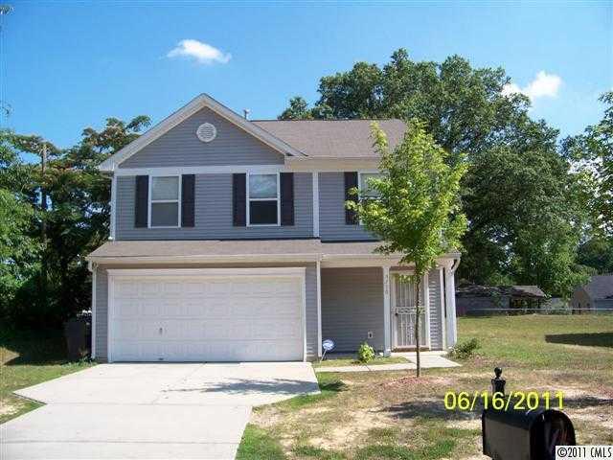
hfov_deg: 55.4
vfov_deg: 42.9
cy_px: 230
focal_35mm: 33
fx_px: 584
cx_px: 306
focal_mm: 5.85
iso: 64
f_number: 2.8
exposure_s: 1/640
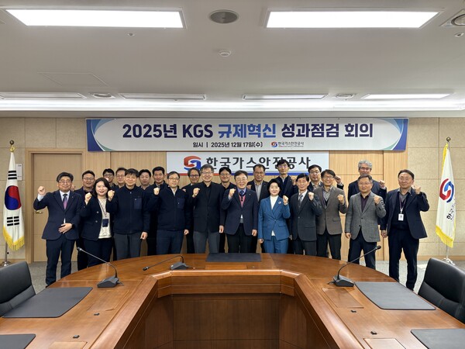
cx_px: 232
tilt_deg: +0.4
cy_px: 174
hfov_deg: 67.3
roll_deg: +0.3
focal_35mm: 26
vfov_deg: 53.1
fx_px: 349
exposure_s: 1/60
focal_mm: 5.96
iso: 160
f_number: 1.6
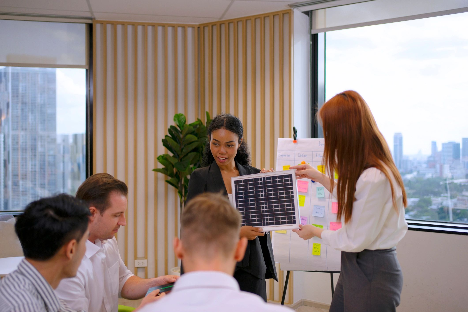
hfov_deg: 54.4
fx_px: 455
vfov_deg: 37.9
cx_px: 234
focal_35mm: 35
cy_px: 156
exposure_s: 1/400
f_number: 1.8
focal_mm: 35
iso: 200
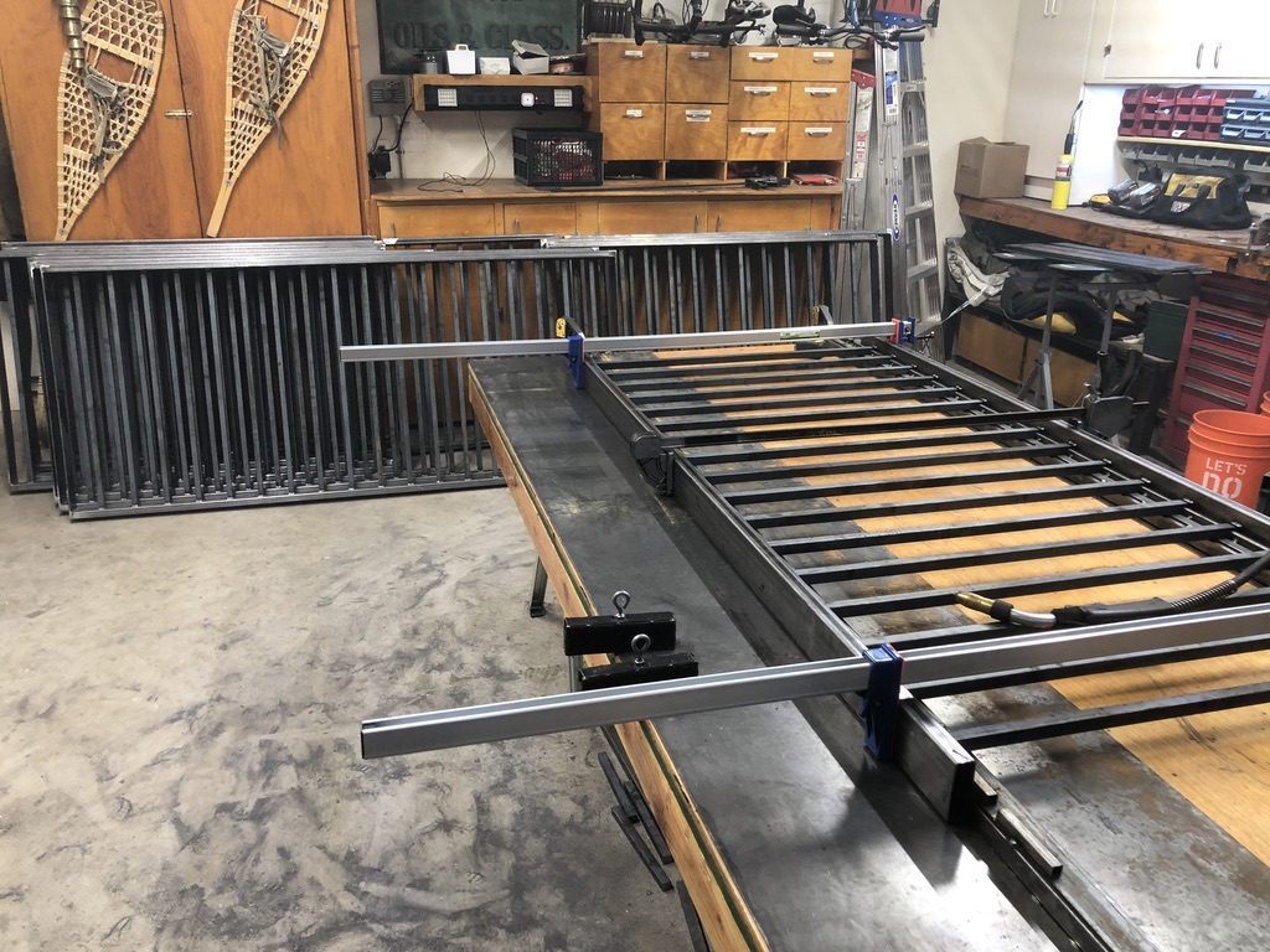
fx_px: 1027
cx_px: 635
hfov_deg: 63.4
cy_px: 476
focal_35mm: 28
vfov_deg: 49.7
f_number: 1.8
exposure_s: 1/20
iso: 40
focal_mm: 4
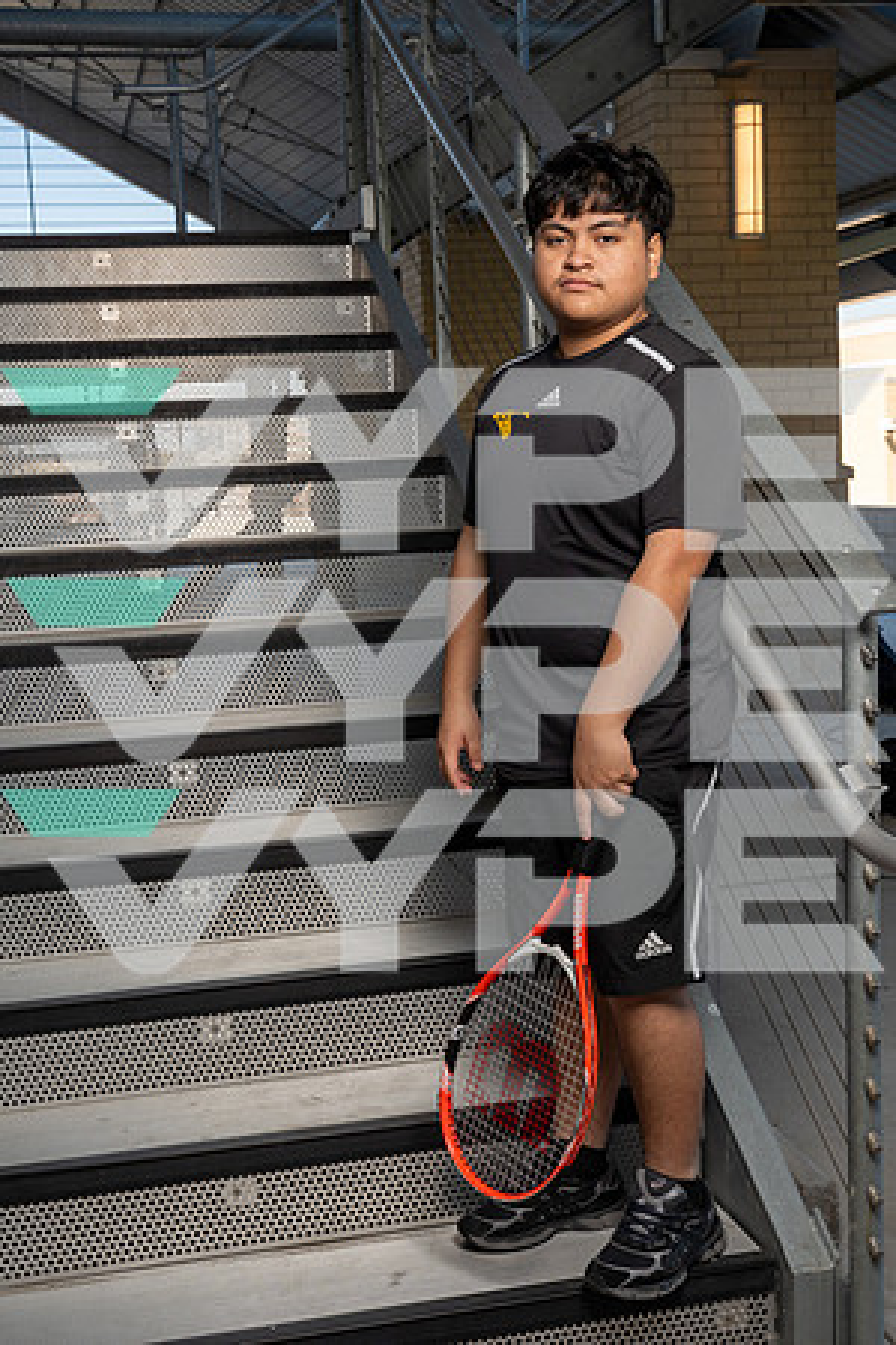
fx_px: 1717
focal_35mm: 46
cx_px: 448
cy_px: 672
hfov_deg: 29.2
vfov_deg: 42.7
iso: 250
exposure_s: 1/250
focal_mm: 46
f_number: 8
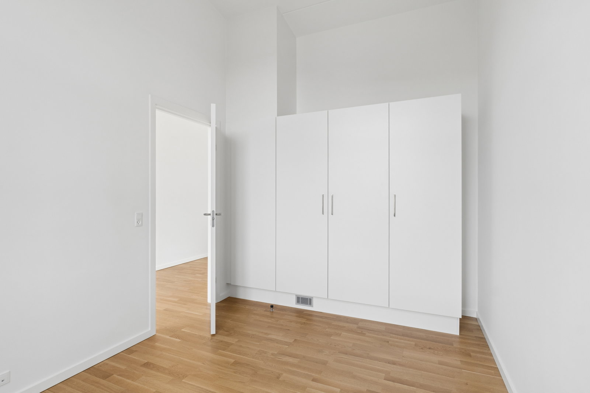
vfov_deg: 65.3
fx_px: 307
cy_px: 196
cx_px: 295
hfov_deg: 87.7
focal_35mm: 19
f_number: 8
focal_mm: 12.5
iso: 200
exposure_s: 1/25
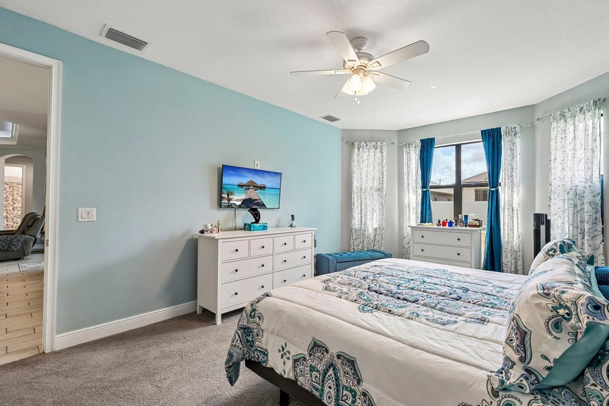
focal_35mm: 16
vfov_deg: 73.7
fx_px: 271
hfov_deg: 96.6
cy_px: 202
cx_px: 325
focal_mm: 14
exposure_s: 1/50
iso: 400
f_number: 8
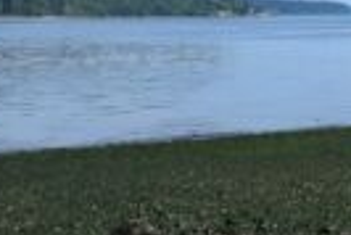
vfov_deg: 11.1
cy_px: -36
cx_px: 108
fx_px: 1186
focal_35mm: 122
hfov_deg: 16.8
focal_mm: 27
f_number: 10
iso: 200
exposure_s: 1/400
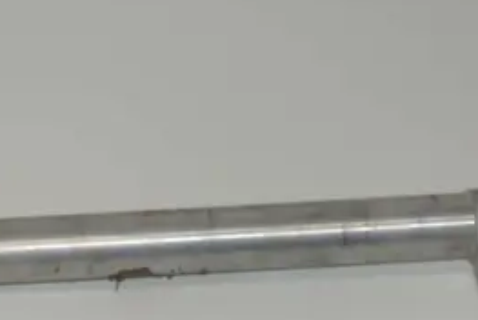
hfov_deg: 15.9
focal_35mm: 129
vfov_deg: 10.6
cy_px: 275
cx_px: 251
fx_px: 1715
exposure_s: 1/60
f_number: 5
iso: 200
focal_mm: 23.6
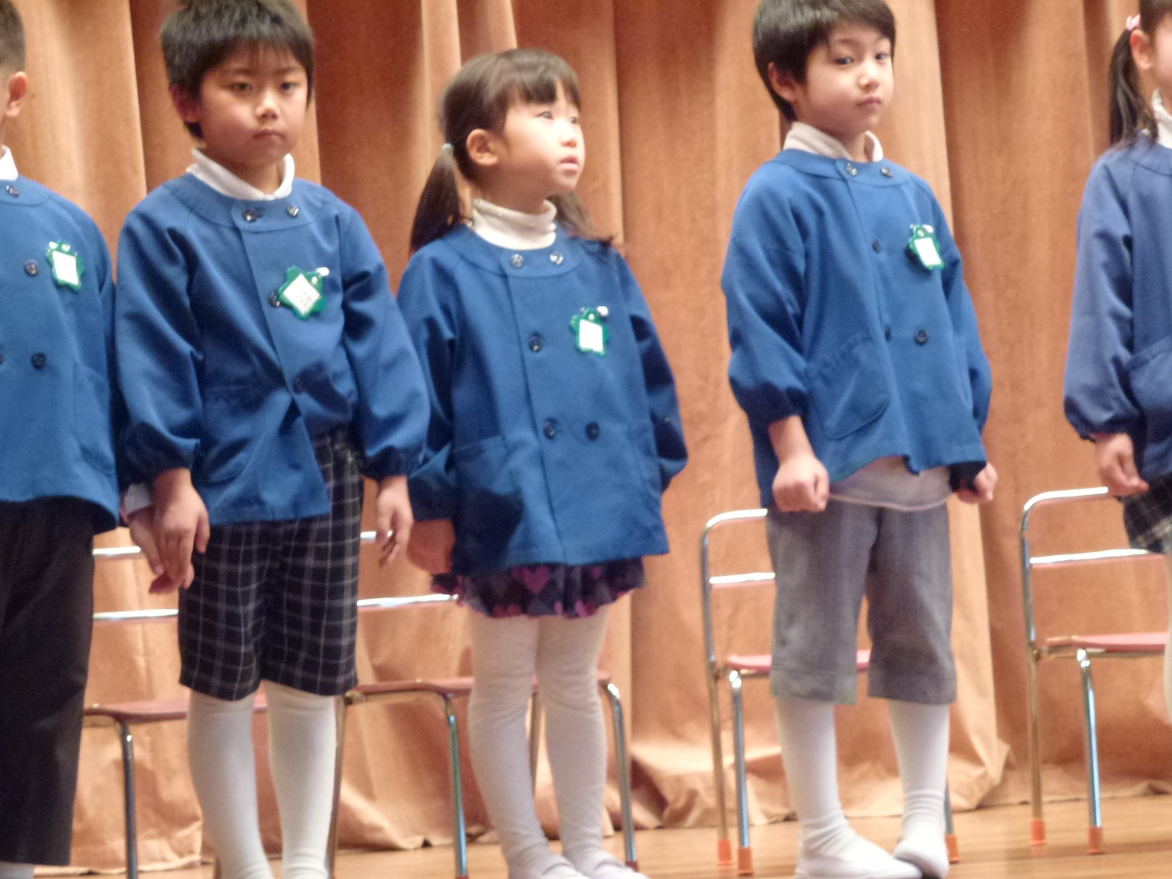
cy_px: 461
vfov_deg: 8.6
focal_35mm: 173
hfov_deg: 11.4
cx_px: 616
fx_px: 5858
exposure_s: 1/8
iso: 400
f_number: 5.3
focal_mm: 25.5
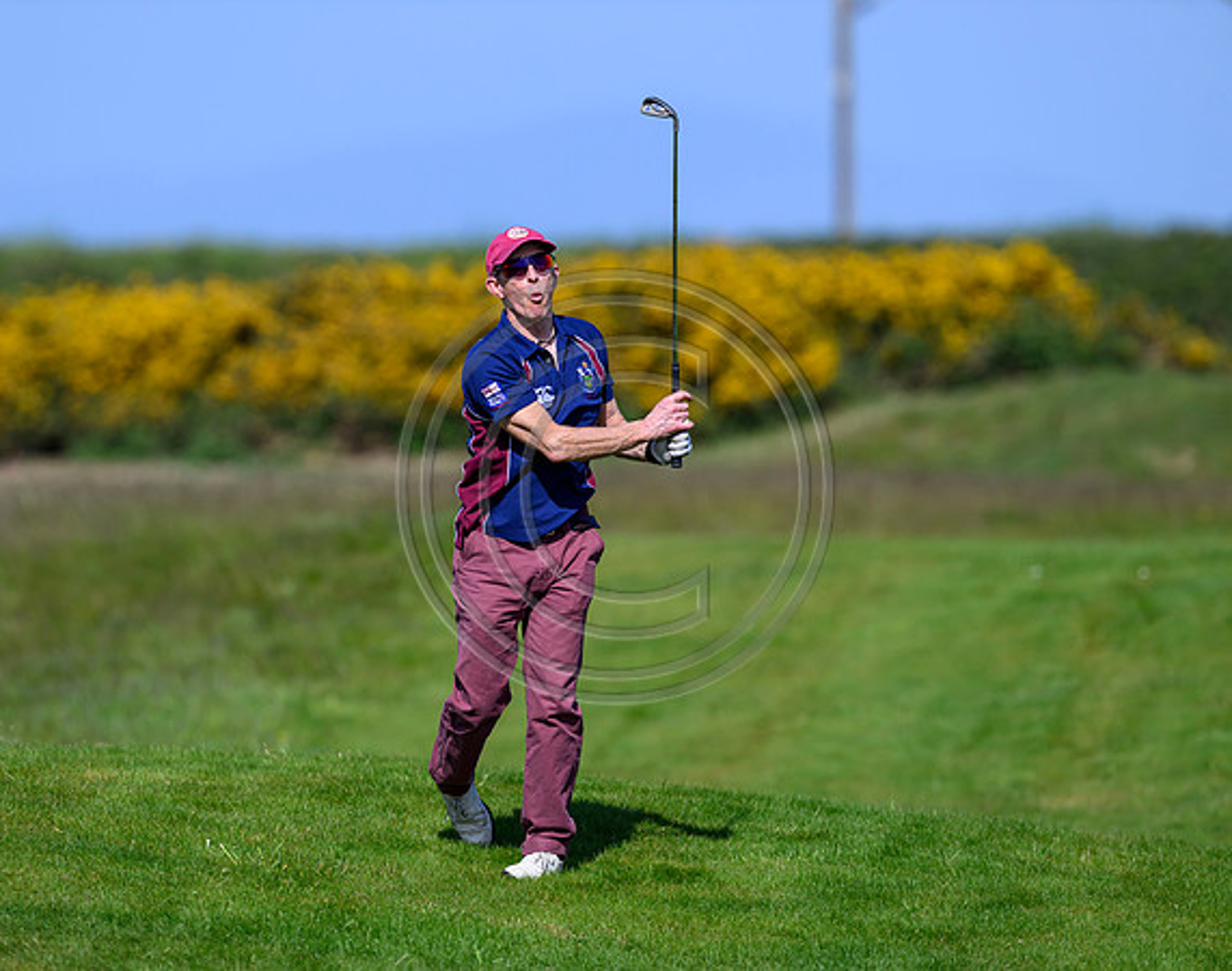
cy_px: 486
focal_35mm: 446
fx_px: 16169
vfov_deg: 3.4
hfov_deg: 4.4
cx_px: 505
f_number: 4.5
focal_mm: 400
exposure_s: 1/5000
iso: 500
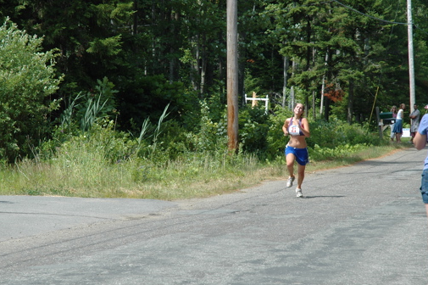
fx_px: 1580
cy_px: 154
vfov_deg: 10.3
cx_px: 218
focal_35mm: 133
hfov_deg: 15.4
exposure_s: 1/250
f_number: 8
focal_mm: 70
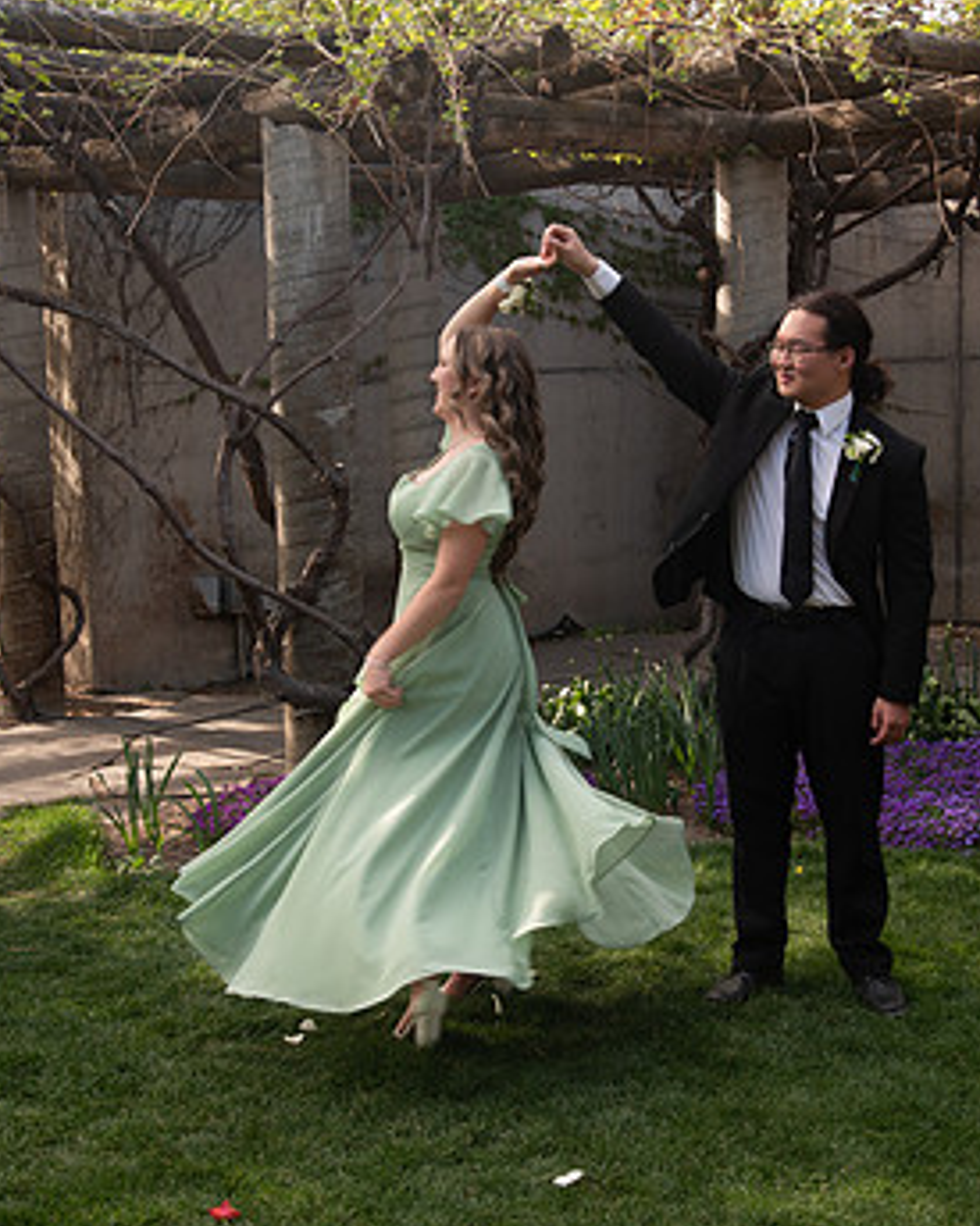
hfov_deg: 28.1
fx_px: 1959
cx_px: 485
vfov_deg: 34.8
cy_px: 599
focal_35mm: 54
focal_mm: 44
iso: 250
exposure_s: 1/125
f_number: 5.6
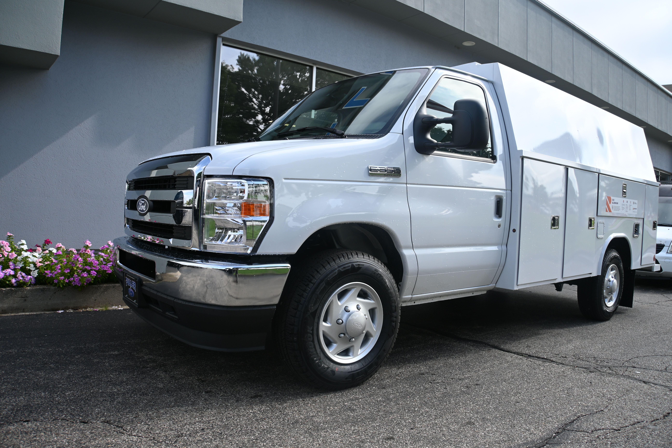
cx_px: 336
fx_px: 854
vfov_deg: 29.4
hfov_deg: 43.0
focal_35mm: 46
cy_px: 224
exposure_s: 1/400
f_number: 7.1
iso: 100
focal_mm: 30.5
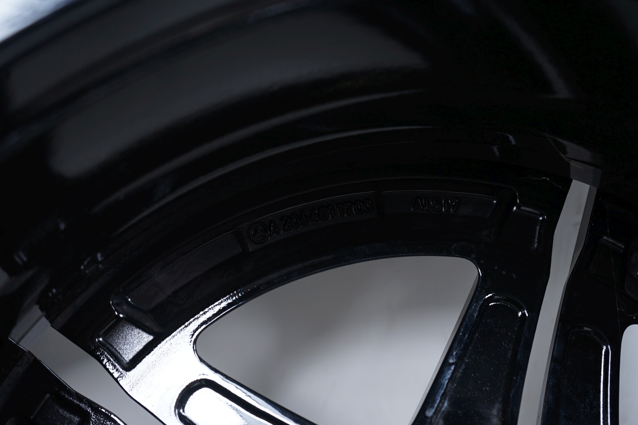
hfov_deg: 46.4
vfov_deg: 31.8
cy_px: 212
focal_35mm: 42
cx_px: 319
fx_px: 744
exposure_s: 1/125
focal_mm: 42
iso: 250
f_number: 5.6
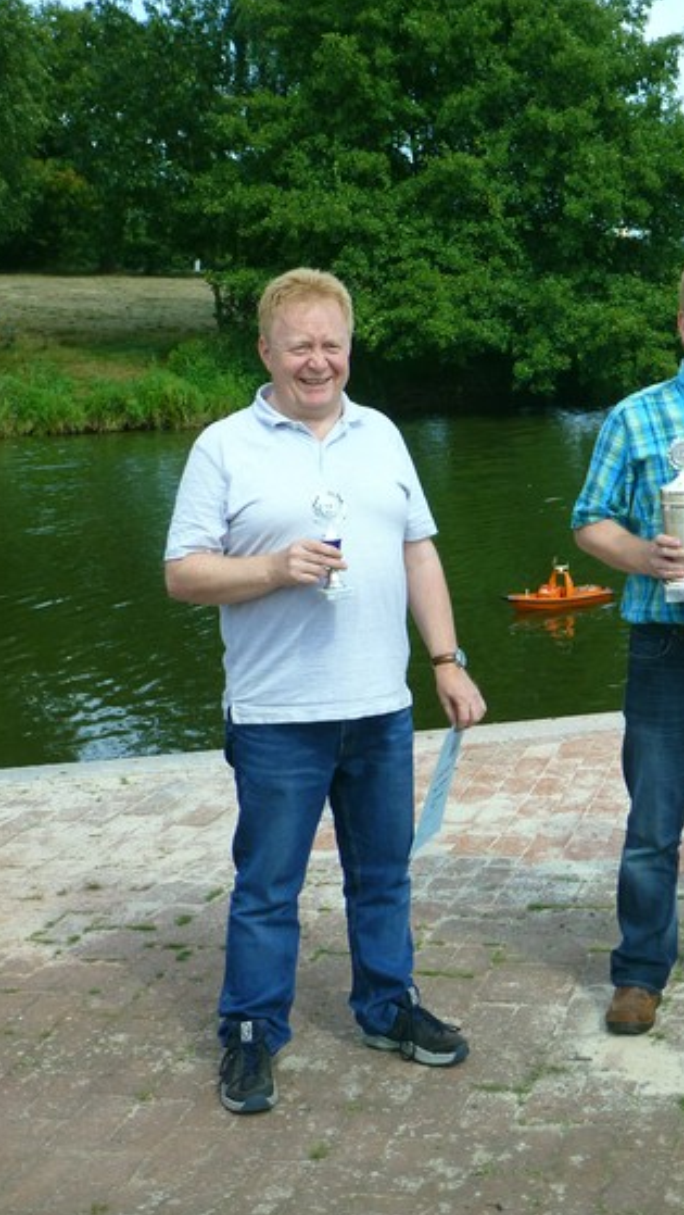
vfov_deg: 39.2
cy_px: 596
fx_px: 1707
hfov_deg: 22.1
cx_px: 612
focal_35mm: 53
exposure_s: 1/500
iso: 100
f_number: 3.7
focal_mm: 6.1
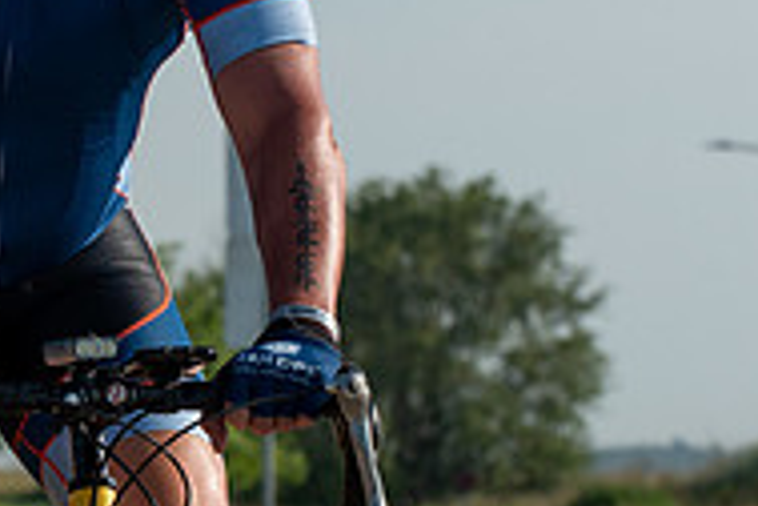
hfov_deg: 5.4
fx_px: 8000
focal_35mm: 380
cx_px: -131
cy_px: 223
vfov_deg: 3.6
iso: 250
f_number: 5.6
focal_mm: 110
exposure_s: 1/1000
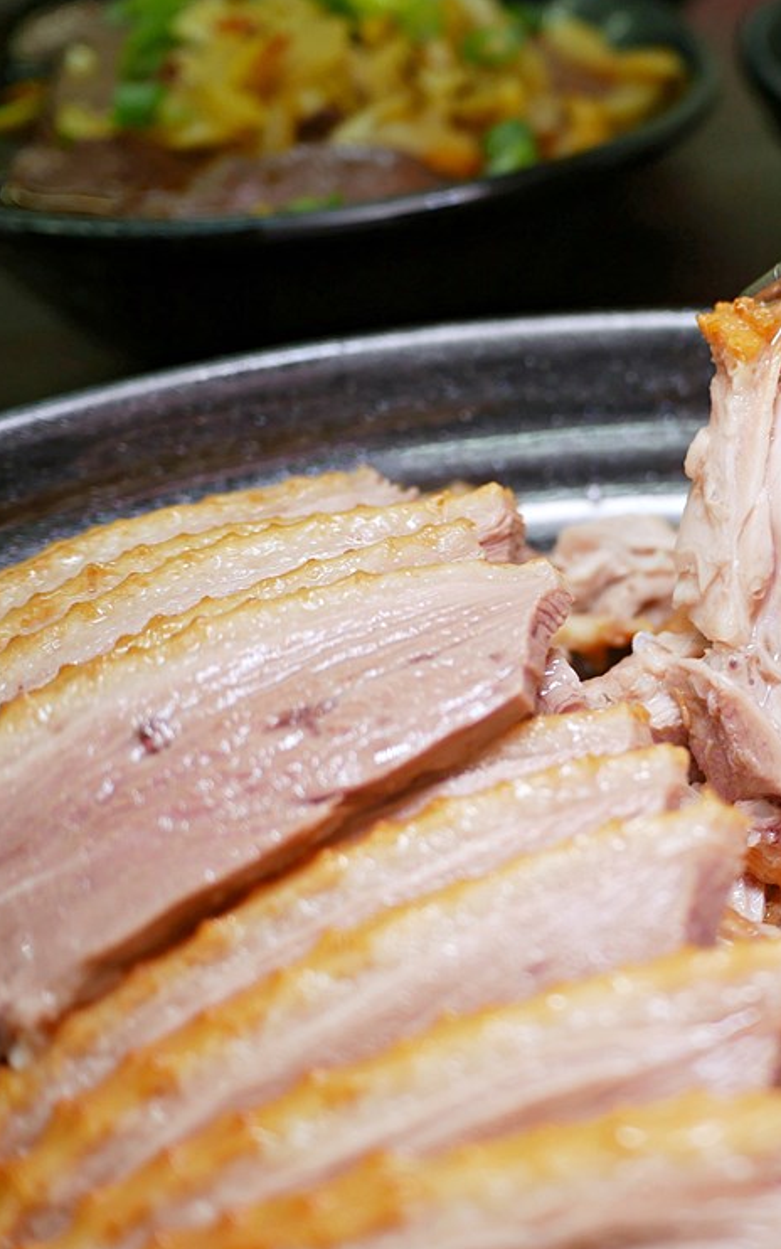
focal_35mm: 40
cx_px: 741
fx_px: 1362
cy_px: 629
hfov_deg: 30.2
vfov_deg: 49.3
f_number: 2.5
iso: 200
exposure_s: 1/80
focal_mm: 14
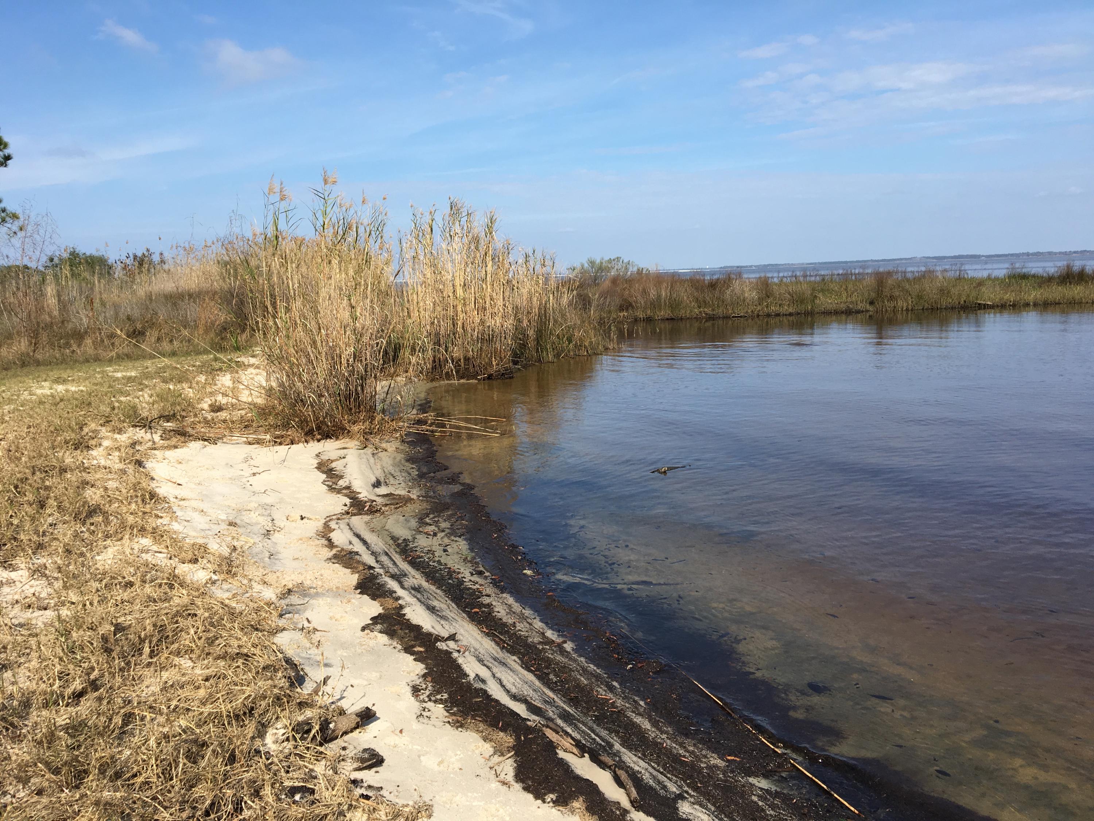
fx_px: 917
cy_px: 410
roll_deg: +2.2
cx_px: 547
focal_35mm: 29
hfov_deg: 61.7
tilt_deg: -10.0
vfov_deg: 48.2
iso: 25
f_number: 2.2
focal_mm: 4.15
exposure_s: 1/1570
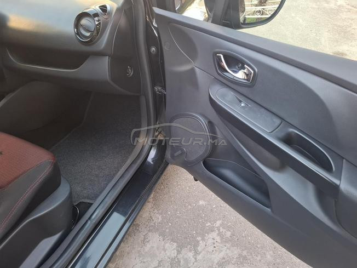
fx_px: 237
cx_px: 178
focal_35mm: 23
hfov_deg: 73.9
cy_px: 134
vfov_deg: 58.9
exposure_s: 1/50
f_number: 1.8
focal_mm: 5.54
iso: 200
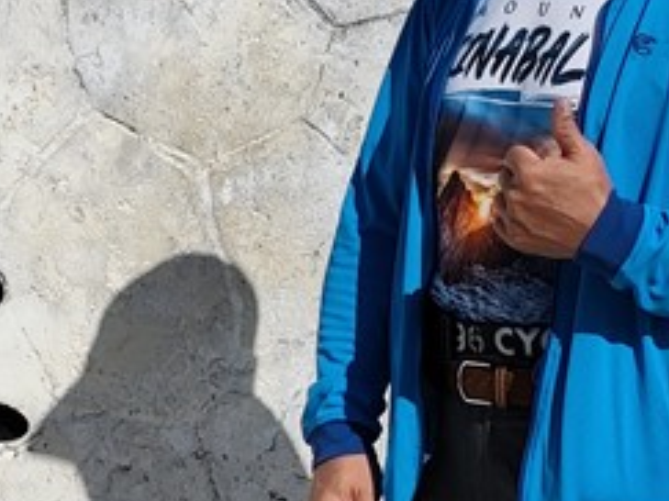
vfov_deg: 7.6
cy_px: 438
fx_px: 3747
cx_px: 17
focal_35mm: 194
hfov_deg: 10.1
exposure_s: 1/1442
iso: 50
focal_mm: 6.07
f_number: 1.7
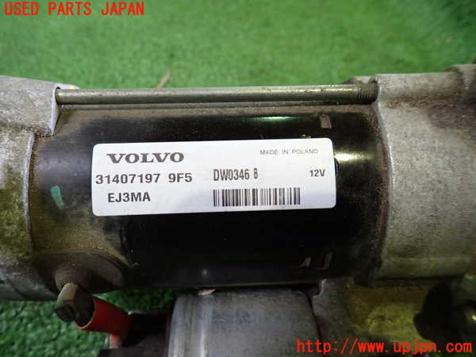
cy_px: 178
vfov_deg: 54.9
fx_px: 344
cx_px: 238
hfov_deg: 69.4
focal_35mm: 25
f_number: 2
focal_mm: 4.5
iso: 500
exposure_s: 1/30
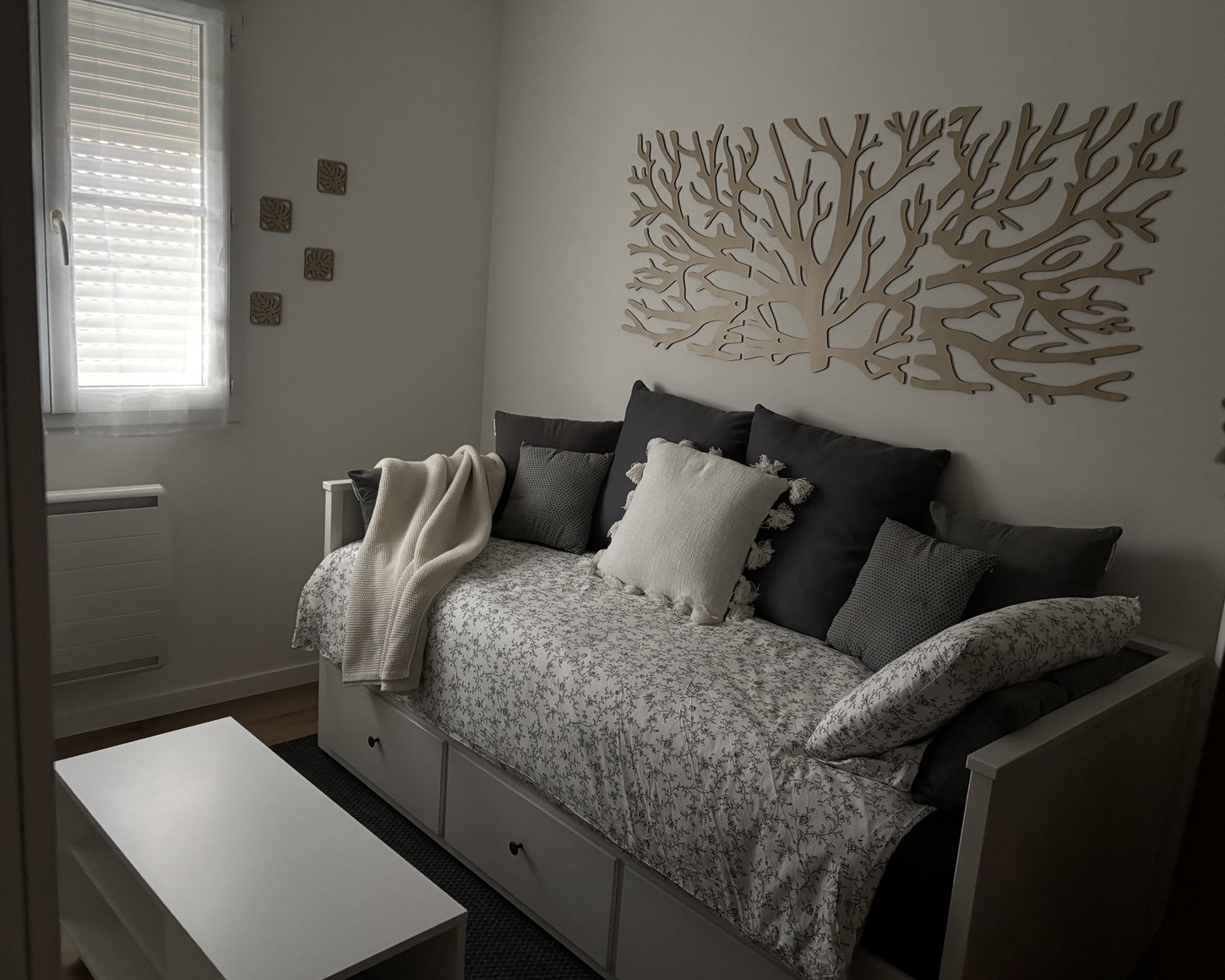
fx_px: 1015
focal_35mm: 28
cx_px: 623
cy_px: 488
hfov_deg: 62.2
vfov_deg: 51.5
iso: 800
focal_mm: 5.96
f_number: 1.6
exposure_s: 1/30
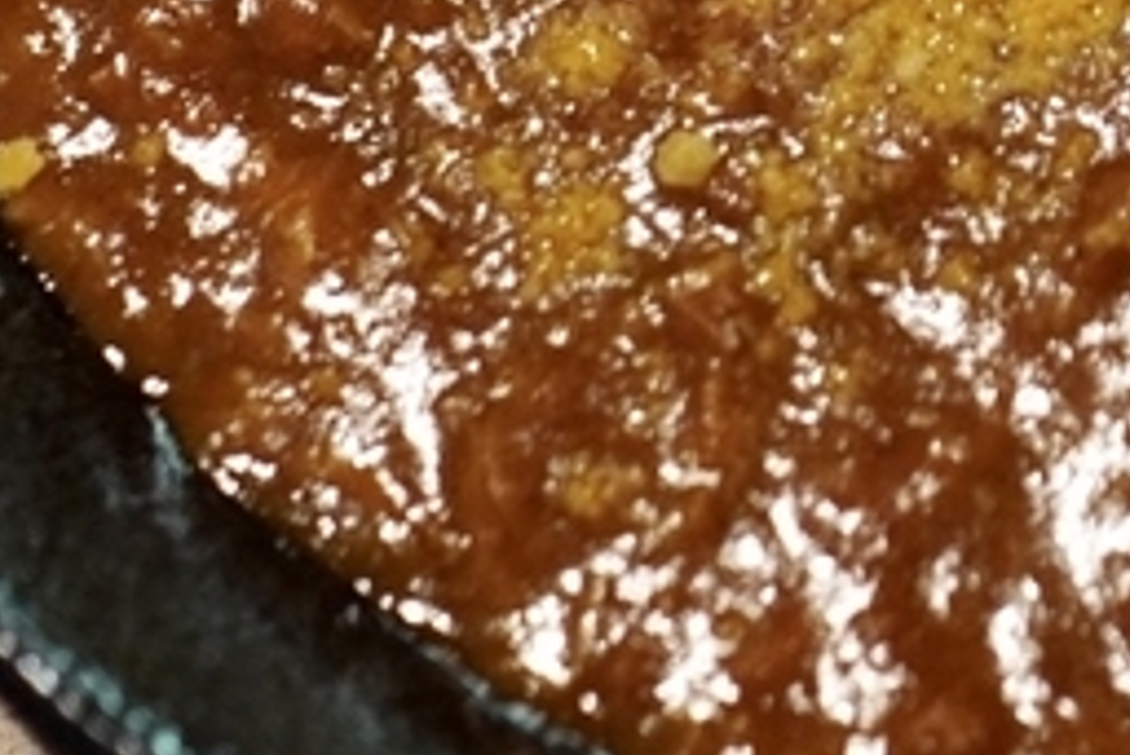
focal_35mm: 169
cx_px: 1642
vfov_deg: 7.8
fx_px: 5307
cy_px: -746
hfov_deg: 11.7
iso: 1000
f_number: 2.8
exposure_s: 1/40
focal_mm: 24
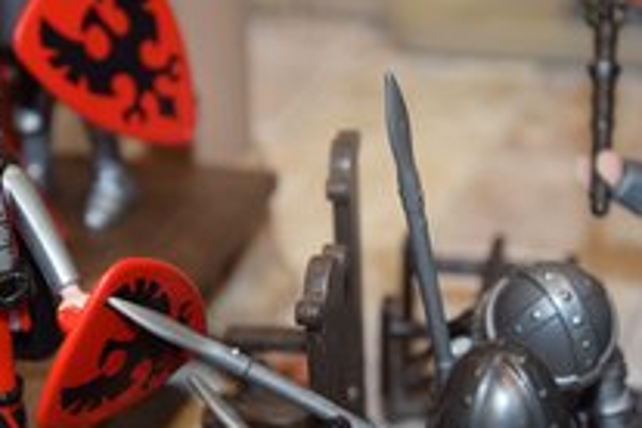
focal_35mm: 180
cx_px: 251
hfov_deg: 11.4
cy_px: 256
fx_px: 3210
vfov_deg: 7.6
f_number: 5.3
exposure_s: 1/60
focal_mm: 62
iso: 1000
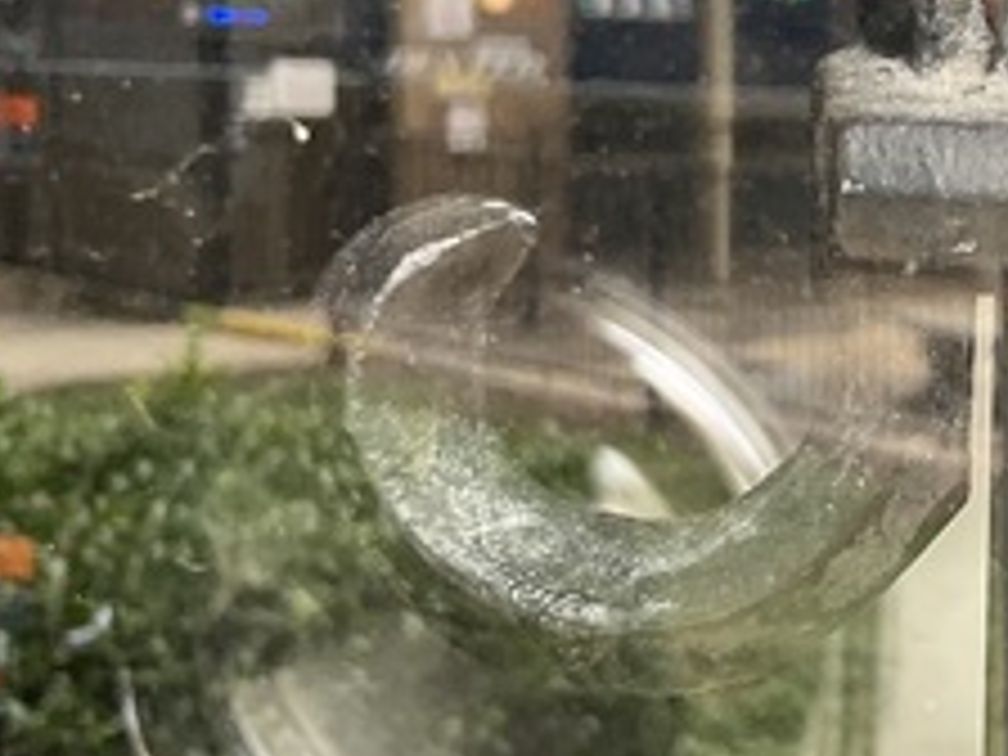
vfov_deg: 17.7
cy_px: 180
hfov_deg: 21.7
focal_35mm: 83
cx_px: 1228
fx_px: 2417
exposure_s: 1/122
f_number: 1.8
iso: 20
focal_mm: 3
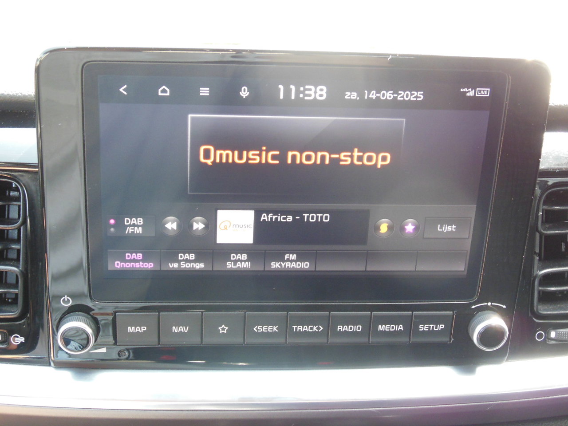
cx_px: 284
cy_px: 213
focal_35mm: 57
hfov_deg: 33.8
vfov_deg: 25.7
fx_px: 935
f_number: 4.1
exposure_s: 1/40
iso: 400
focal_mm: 10.2
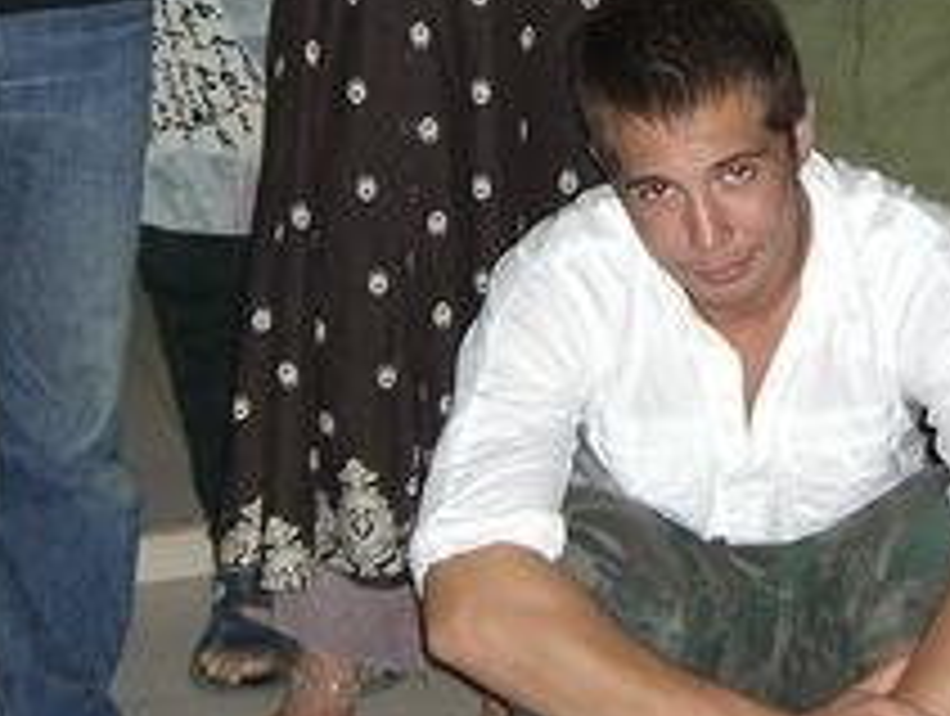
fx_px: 3161
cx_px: 765
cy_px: -104
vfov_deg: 12.7
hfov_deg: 17.0
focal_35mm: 115
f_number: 2.8
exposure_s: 1/60
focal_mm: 7.9
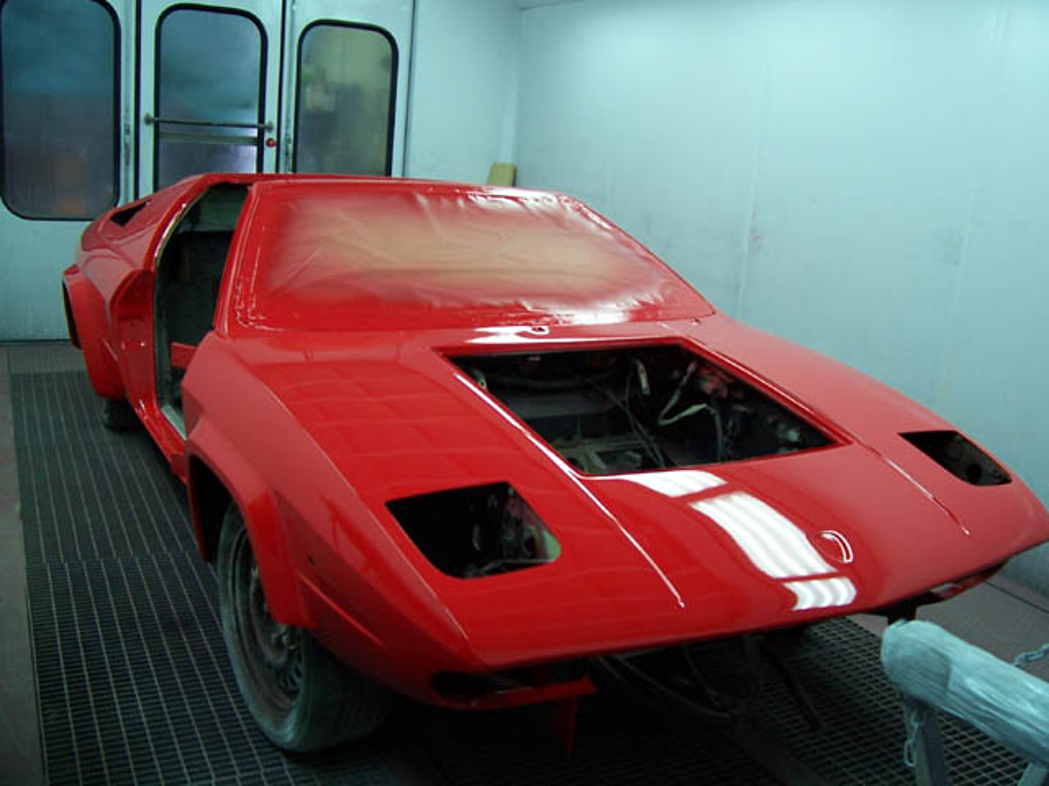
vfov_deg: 41.8
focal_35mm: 34
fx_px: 1030
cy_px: 393
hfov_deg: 54.0
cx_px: 524
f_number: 2.7
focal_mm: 5.6
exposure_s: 1/30
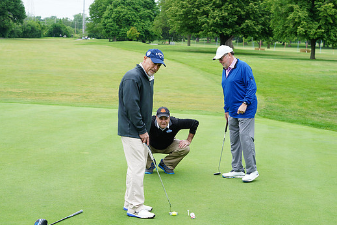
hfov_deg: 26.6
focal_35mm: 76
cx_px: 180
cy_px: 118
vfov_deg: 17.9
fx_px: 711
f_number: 5.6
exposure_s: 1/100
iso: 125
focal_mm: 68
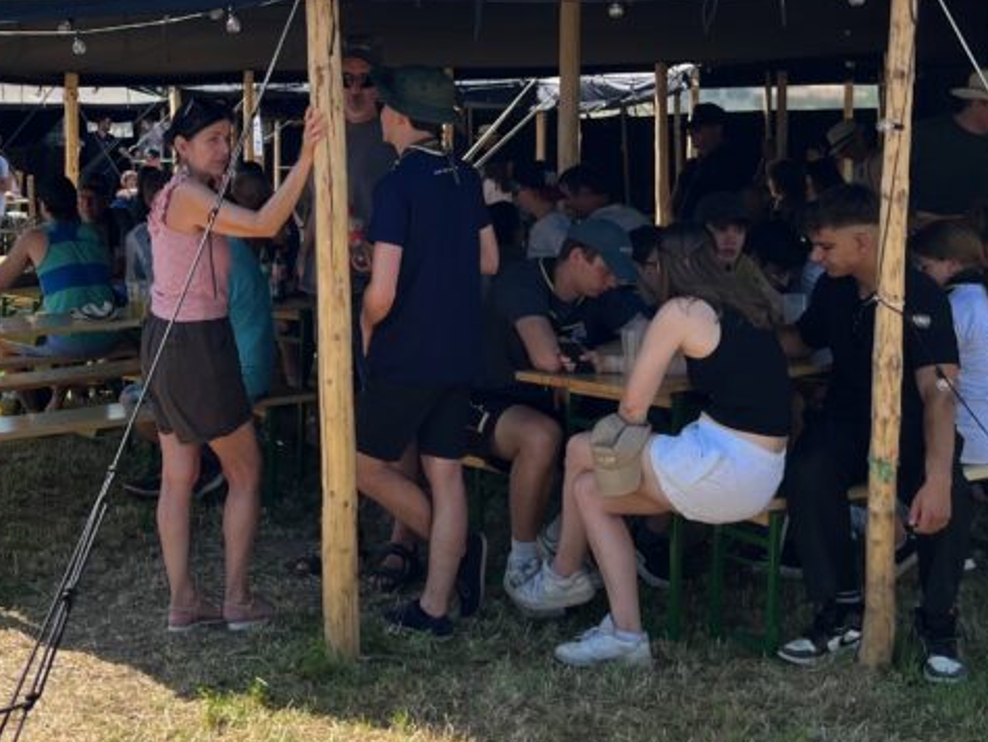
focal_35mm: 56
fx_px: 1600
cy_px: 175
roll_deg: +1.7
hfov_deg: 33.9
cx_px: 304
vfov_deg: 25.8
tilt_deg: -1.5
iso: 50
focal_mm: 5.7
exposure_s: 1/1669
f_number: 1.5
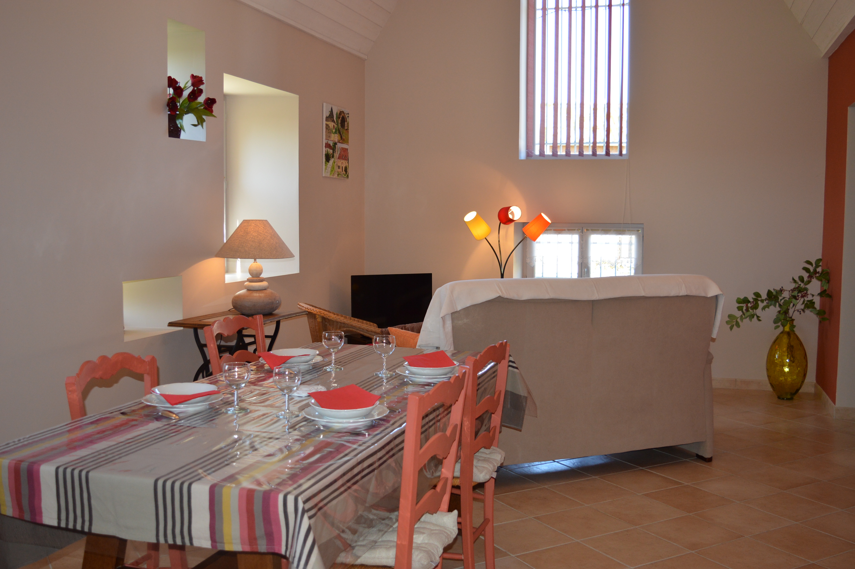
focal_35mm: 36
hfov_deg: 53.2
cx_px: 428
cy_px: 284
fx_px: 854
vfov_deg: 36.8
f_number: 4
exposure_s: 1/100
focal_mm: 24
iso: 400
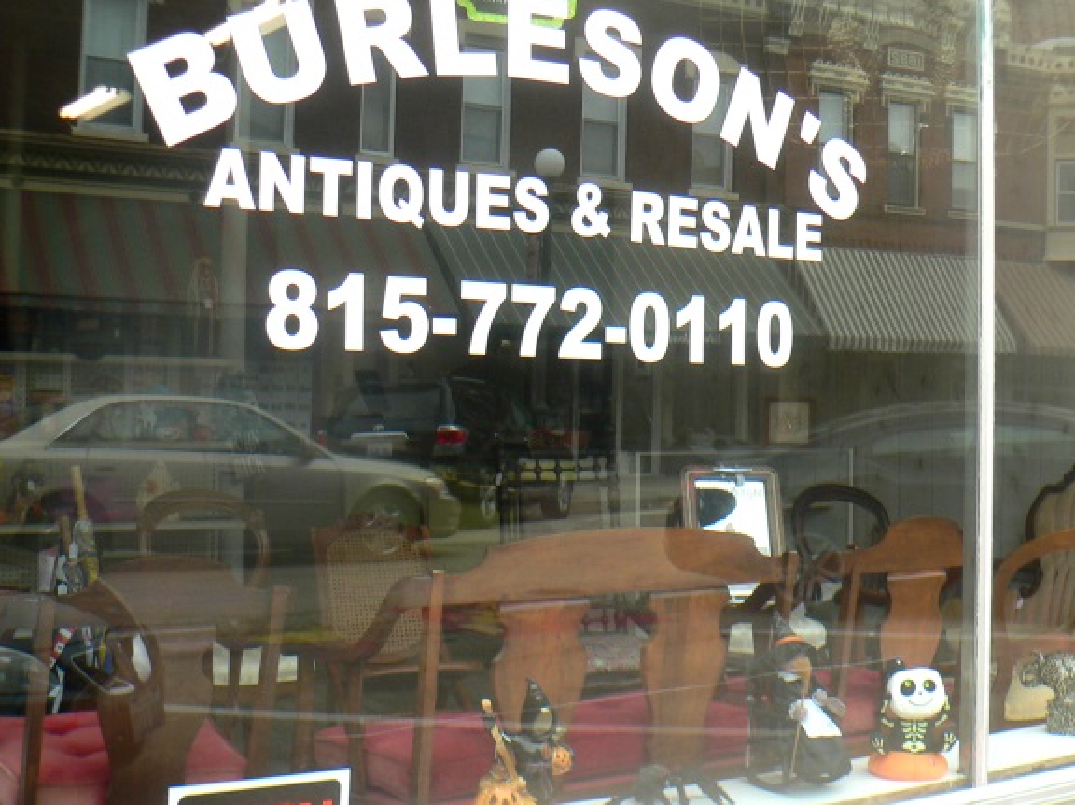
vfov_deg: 29.0
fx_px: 1551
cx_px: 672
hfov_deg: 38.0
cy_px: 346
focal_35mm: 50
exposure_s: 1/80
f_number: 2.8
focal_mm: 6
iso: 80
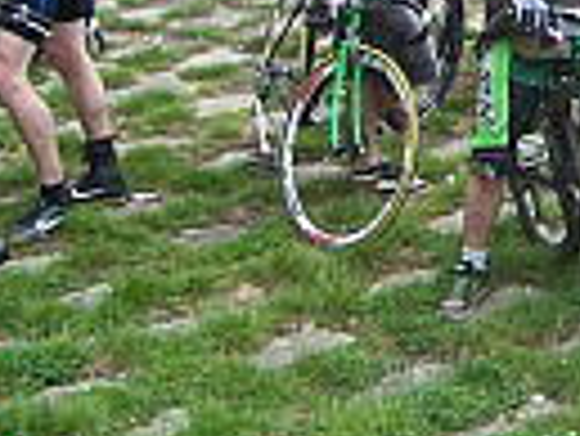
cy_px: -247
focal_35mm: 119
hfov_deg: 15.5
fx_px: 1996
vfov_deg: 11.8
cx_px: 818
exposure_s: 1/180
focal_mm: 5.6
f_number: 2.7
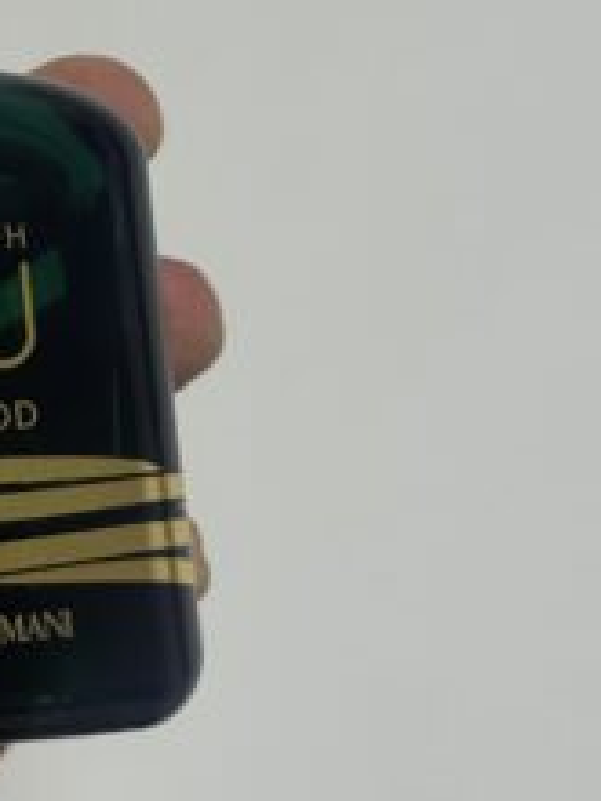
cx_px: -131
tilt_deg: -15.8
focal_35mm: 125
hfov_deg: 11.6
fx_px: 2894
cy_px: 333
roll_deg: -0.6
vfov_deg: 15.8
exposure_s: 1/50
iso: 80
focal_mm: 6.76
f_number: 1.78
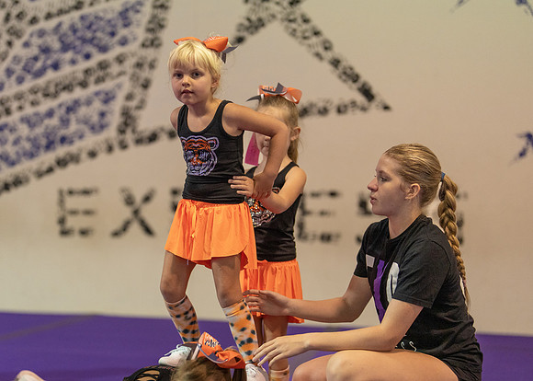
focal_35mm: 69
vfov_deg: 20.5
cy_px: 232
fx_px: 1051
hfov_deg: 28.4
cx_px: 219
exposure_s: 1/640
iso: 1250
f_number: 1.2
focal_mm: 50
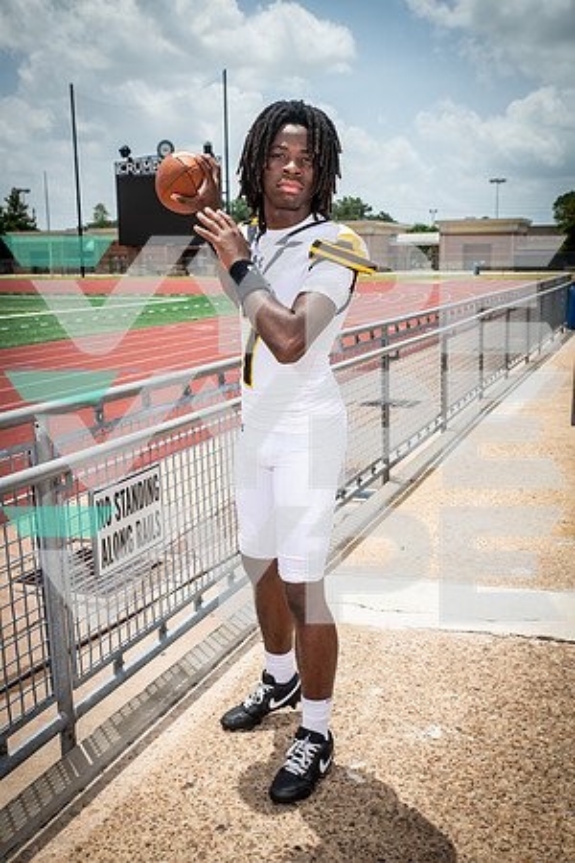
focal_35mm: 38
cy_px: 432
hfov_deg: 35.1
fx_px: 910
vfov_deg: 50.7
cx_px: 288
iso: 100
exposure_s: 1/500
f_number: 7.1
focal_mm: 38
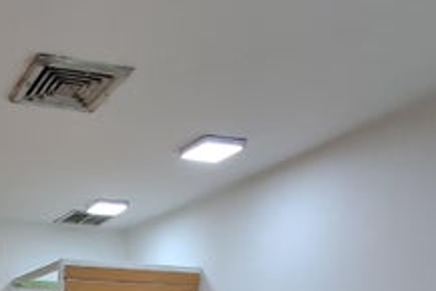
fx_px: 594
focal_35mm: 49
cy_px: 433
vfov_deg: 22.7
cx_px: 8
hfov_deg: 36.6
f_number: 2.2
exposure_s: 1/40
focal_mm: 1.64
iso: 100
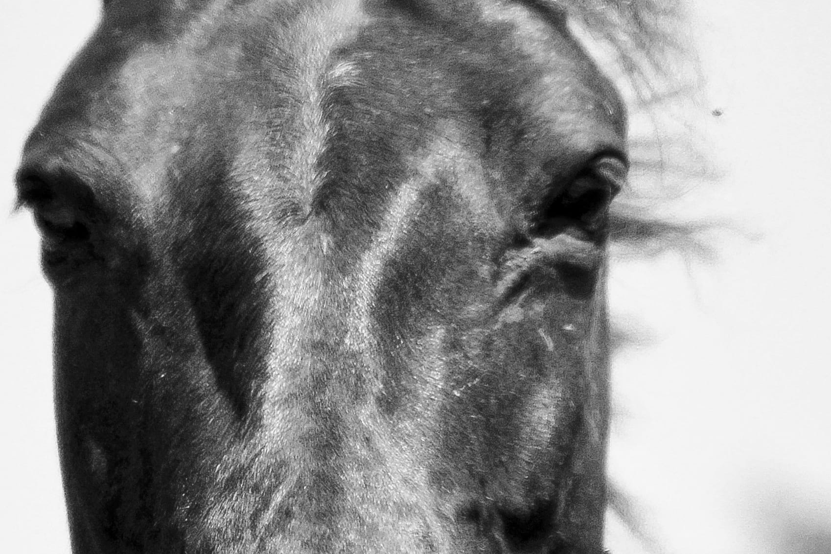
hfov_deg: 1.9
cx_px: 407
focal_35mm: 1060
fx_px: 24466
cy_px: 443
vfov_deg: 1.3
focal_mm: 200
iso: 400
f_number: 5.6
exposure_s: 1/1600
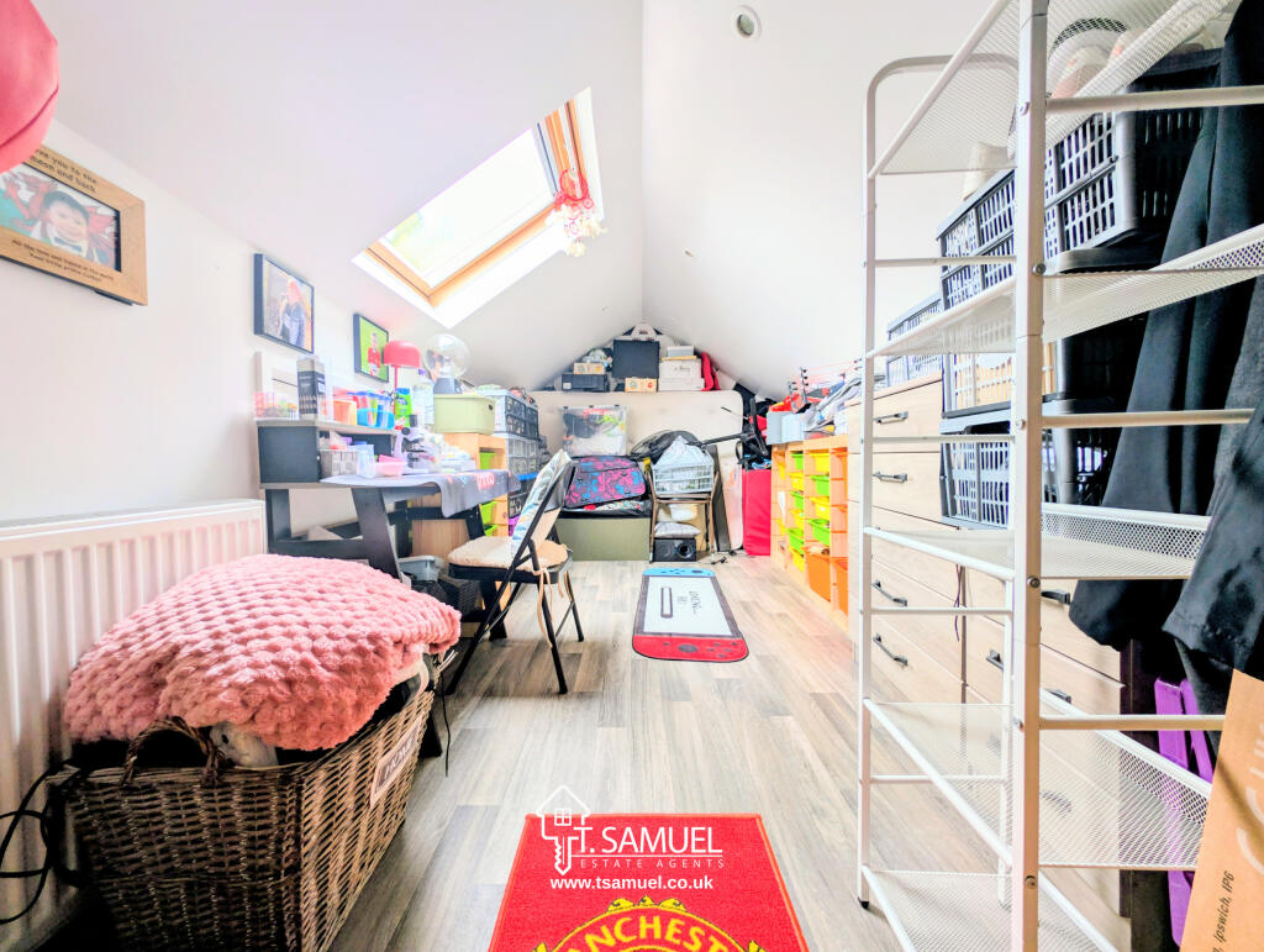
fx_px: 439
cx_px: 632
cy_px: 476
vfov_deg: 94.6
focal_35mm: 12
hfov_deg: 110.5
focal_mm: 2.23
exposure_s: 1/66.1
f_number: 1.95
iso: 49
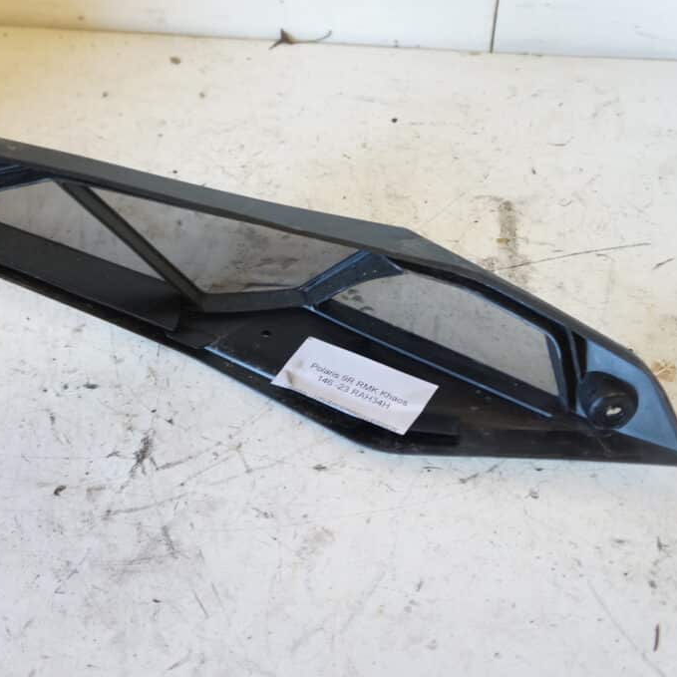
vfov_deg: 34.0
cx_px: 244
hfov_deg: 33.8
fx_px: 1106
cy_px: 339
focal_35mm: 50
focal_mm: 26
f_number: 4
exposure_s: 1/60
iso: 640
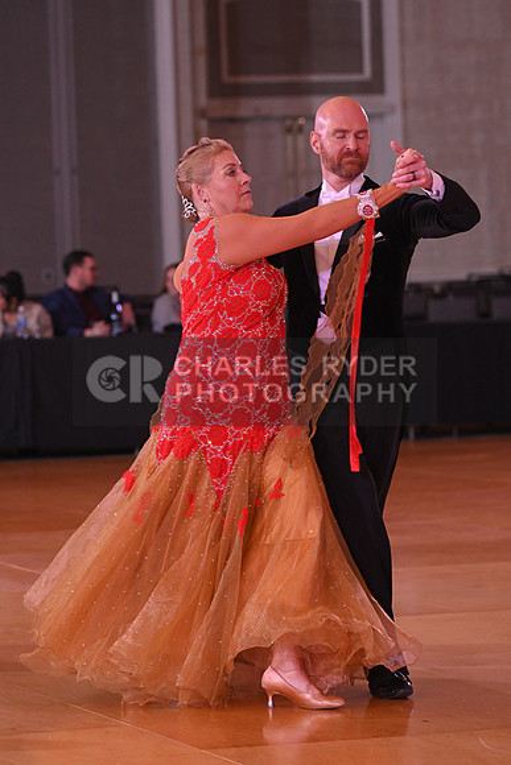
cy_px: 382
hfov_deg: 7.4
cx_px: 256
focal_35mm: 185
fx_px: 3936
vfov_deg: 11.1
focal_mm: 185
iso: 2500
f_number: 6.3
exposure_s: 1/200
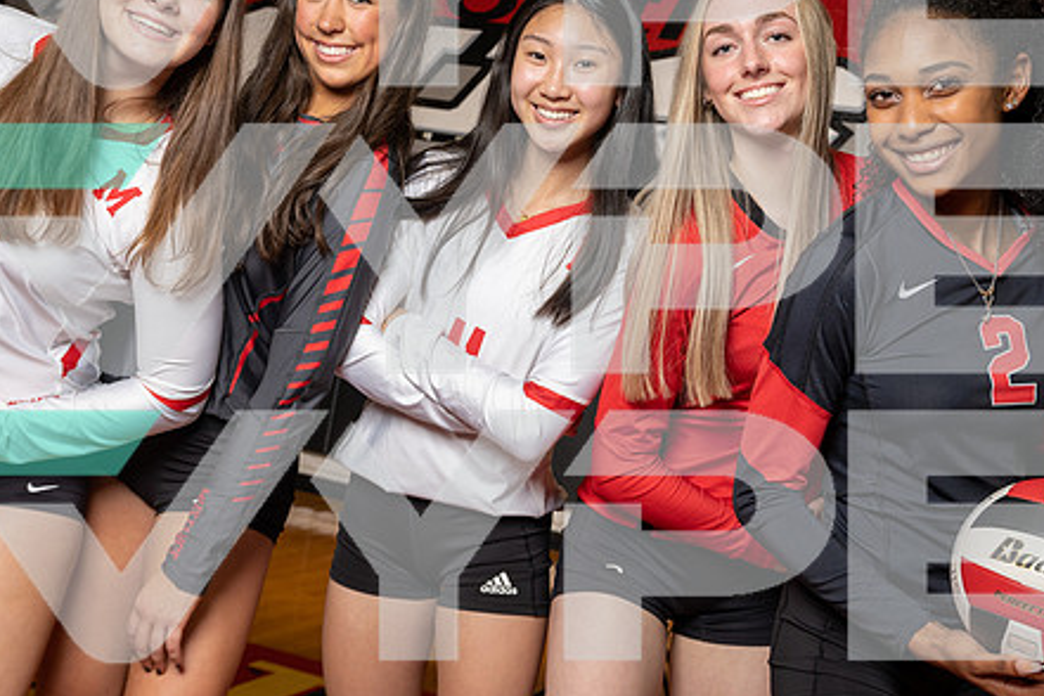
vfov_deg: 26.9
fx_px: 1450
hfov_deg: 39.6
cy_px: 250
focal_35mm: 50
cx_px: 526
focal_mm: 38
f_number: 6.3
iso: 640
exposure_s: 1/250
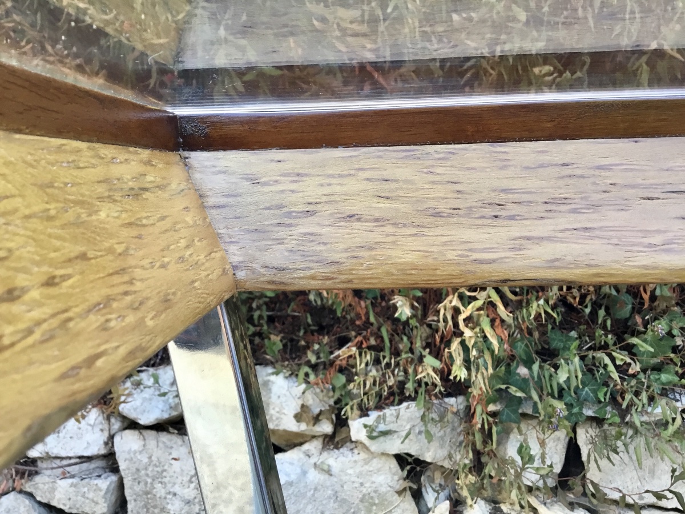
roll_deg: +1.6
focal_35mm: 31
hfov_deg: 58.4
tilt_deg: -4.9
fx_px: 613
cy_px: 257
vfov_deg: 45.4
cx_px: 342
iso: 40
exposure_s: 1/33
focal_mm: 3.3
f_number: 2.4
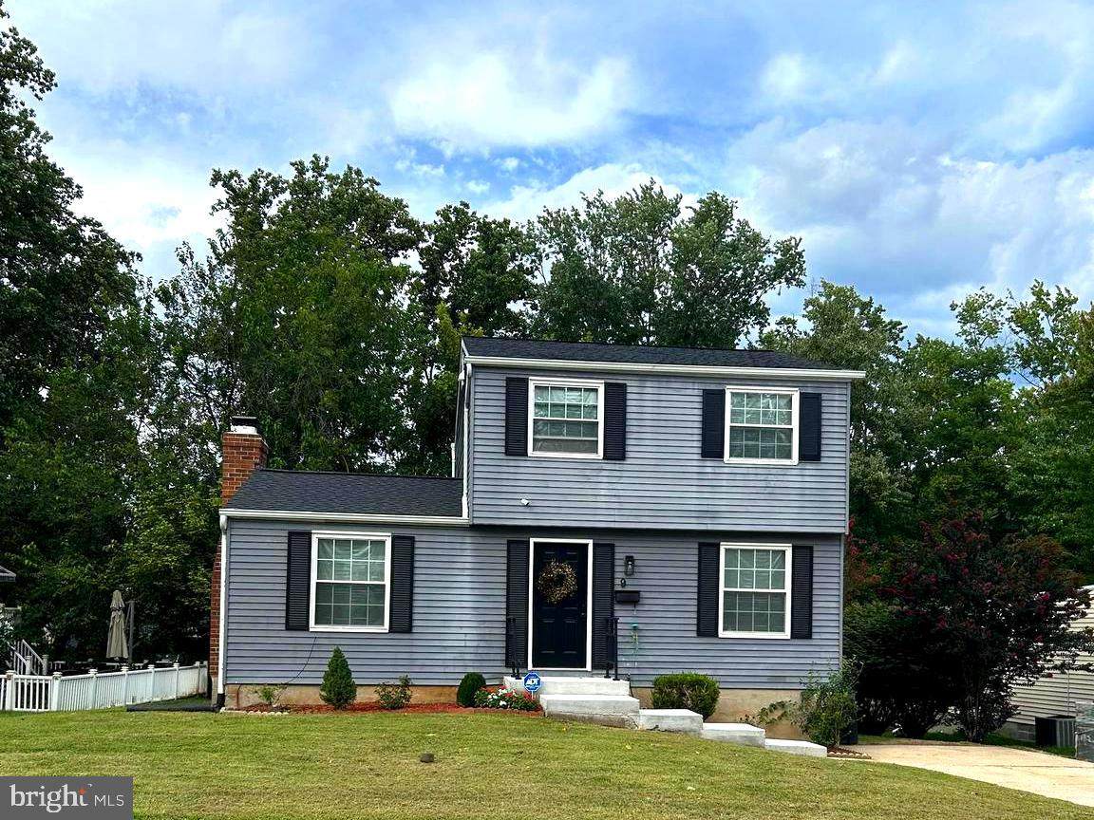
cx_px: 547
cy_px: 410
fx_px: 822
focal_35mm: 26
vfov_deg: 53.1
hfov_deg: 67.3
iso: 50
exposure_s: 1/2353
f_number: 1.5
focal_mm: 5.7
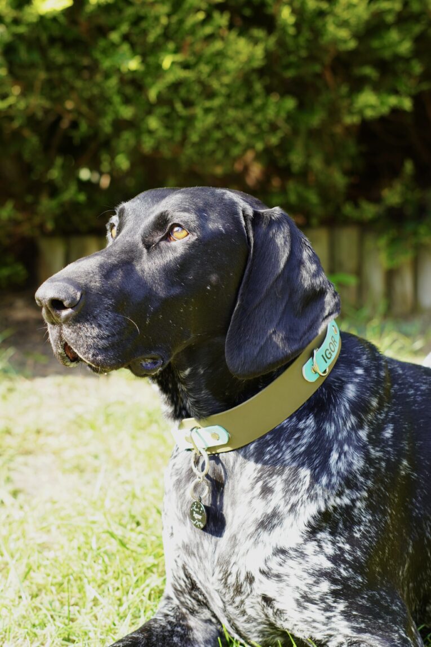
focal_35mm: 75
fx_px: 1347
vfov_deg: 27.0
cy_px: 324
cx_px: 216
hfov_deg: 18.2
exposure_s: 1/80
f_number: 4
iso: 100
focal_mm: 50
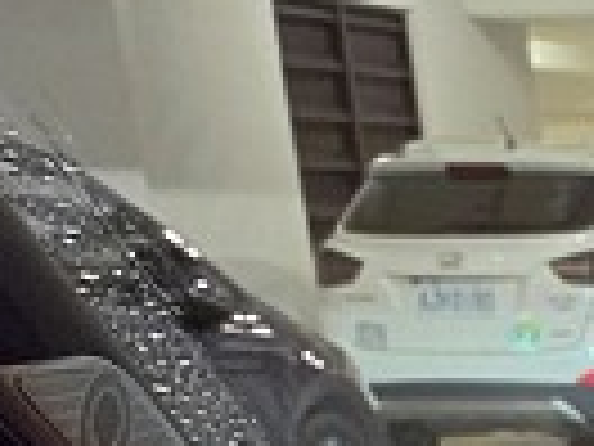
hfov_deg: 11.4
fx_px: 2334
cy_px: 1147
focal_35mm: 136
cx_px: 1539
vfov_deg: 9.4
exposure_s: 1/120
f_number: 1.4
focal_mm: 6.5
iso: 800
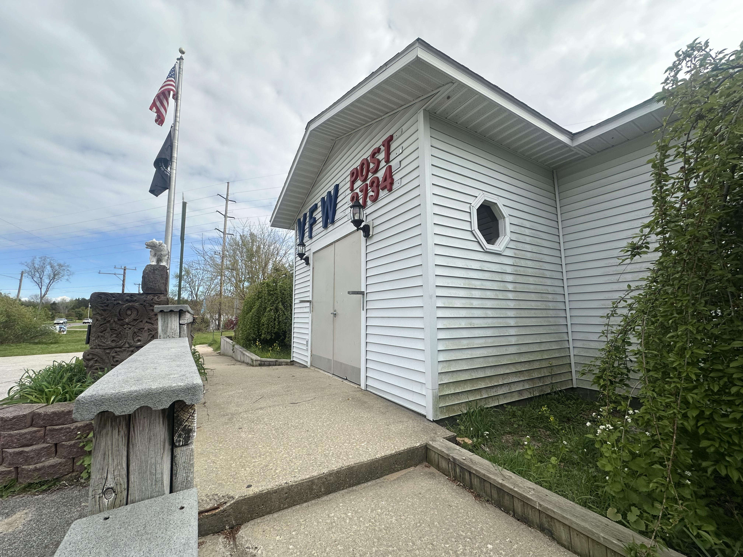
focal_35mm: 14
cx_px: 372
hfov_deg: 102.1
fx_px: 300
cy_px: 278
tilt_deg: +6.9
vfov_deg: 85.7
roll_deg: +0.4
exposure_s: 1/1984
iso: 50
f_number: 2.2
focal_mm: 2.22
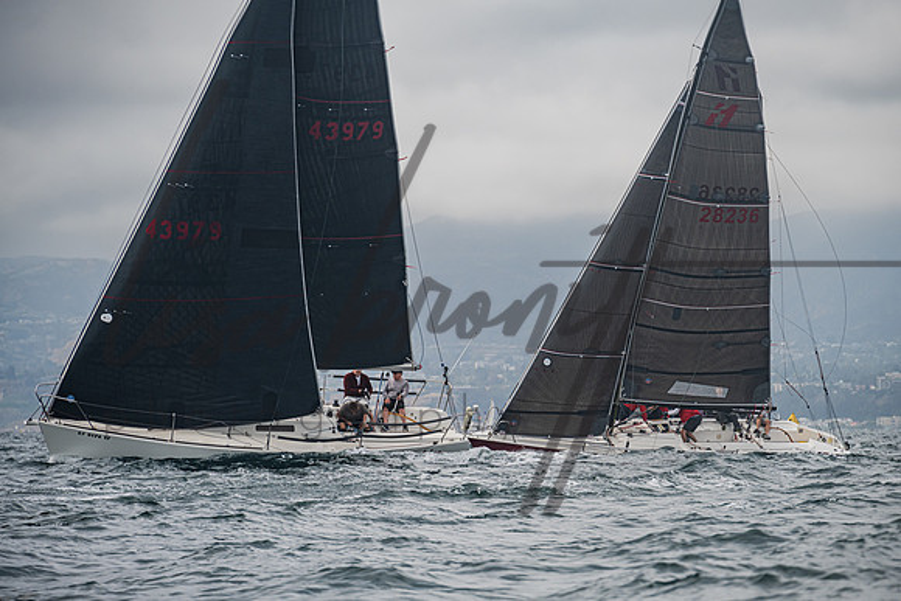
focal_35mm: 229
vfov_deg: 6.0
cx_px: 509
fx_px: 5743
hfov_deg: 9.0
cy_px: 339
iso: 160
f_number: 6.3
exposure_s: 1/640
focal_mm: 200
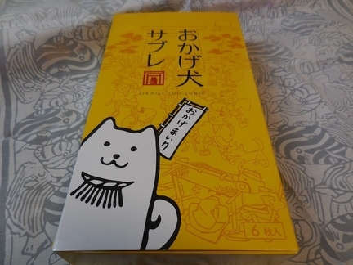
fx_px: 255
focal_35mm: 25
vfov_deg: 54.9
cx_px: 176
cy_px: 132
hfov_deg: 69.4
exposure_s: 1/40
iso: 125
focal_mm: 4.5
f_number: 3.3
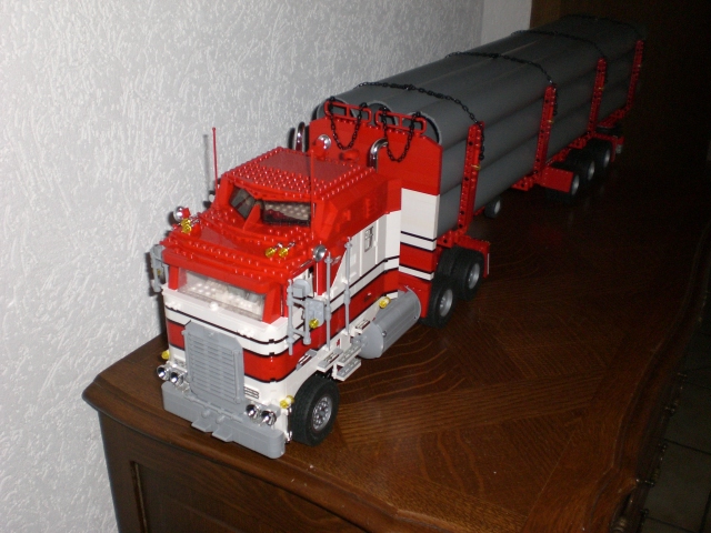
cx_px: 356
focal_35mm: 38
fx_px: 781
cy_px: 266
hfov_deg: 49.0
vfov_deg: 37.7
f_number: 3.1
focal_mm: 6.3
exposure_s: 1/60
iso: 200
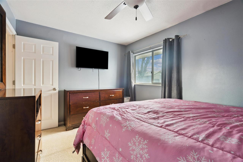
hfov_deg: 96.7
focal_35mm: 16
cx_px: 122
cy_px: 81
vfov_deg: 73.7
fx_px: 108
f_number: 10
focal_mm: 16
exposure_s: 1/5
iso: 400
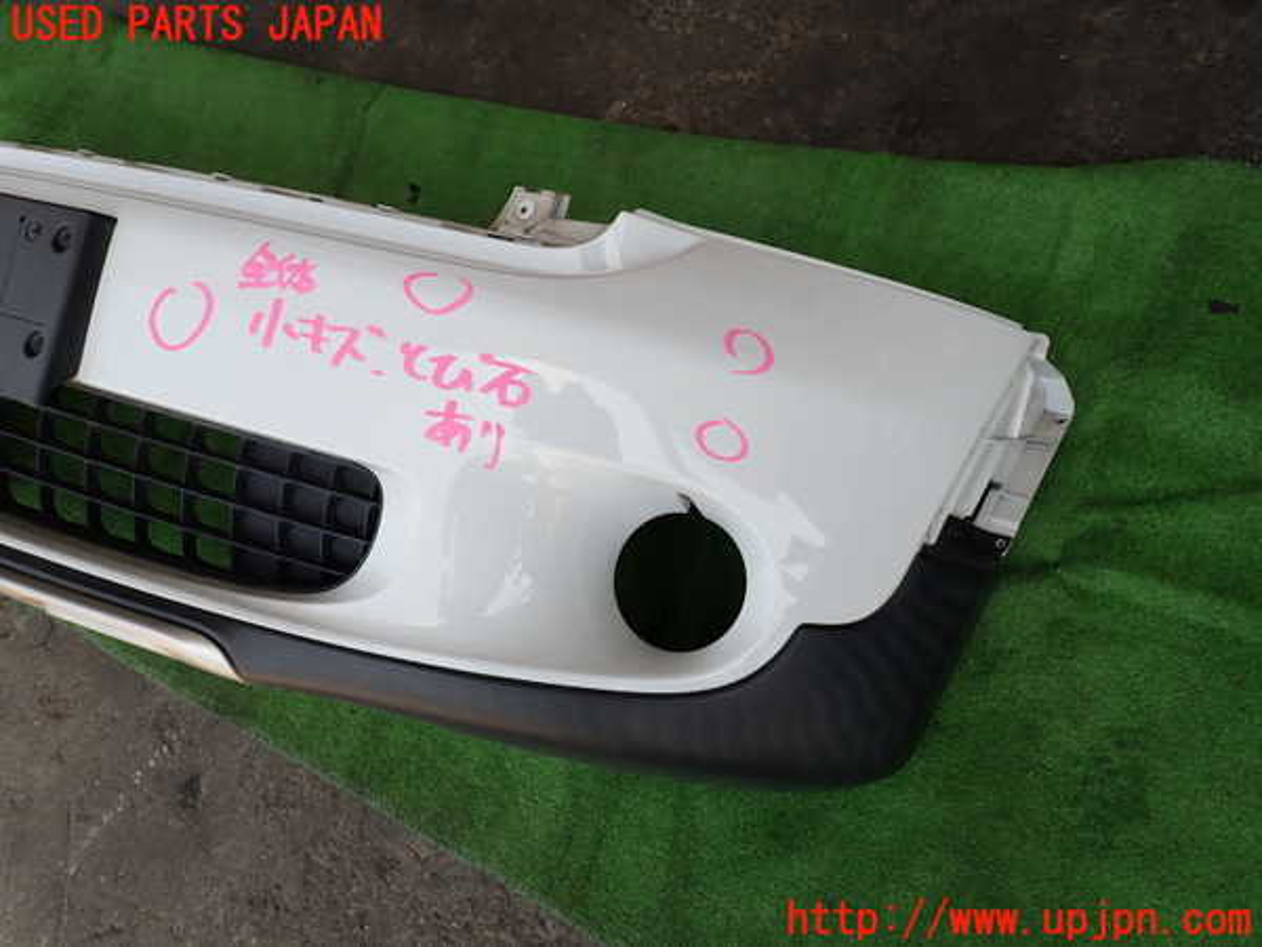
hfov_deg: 69.4
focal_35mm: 25
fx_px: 911
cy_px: 474
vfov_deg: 54.9
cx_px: 631
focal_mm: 4.5
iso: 100
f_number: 2.8
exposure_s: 1/320
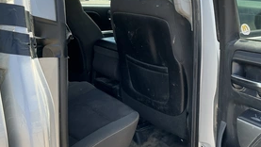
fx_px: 305
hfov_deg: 46.3
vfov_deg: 27.0
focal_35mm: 44
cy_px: 52
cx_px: 147
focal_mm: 3
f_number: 1.8
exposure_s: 1/173
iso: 20
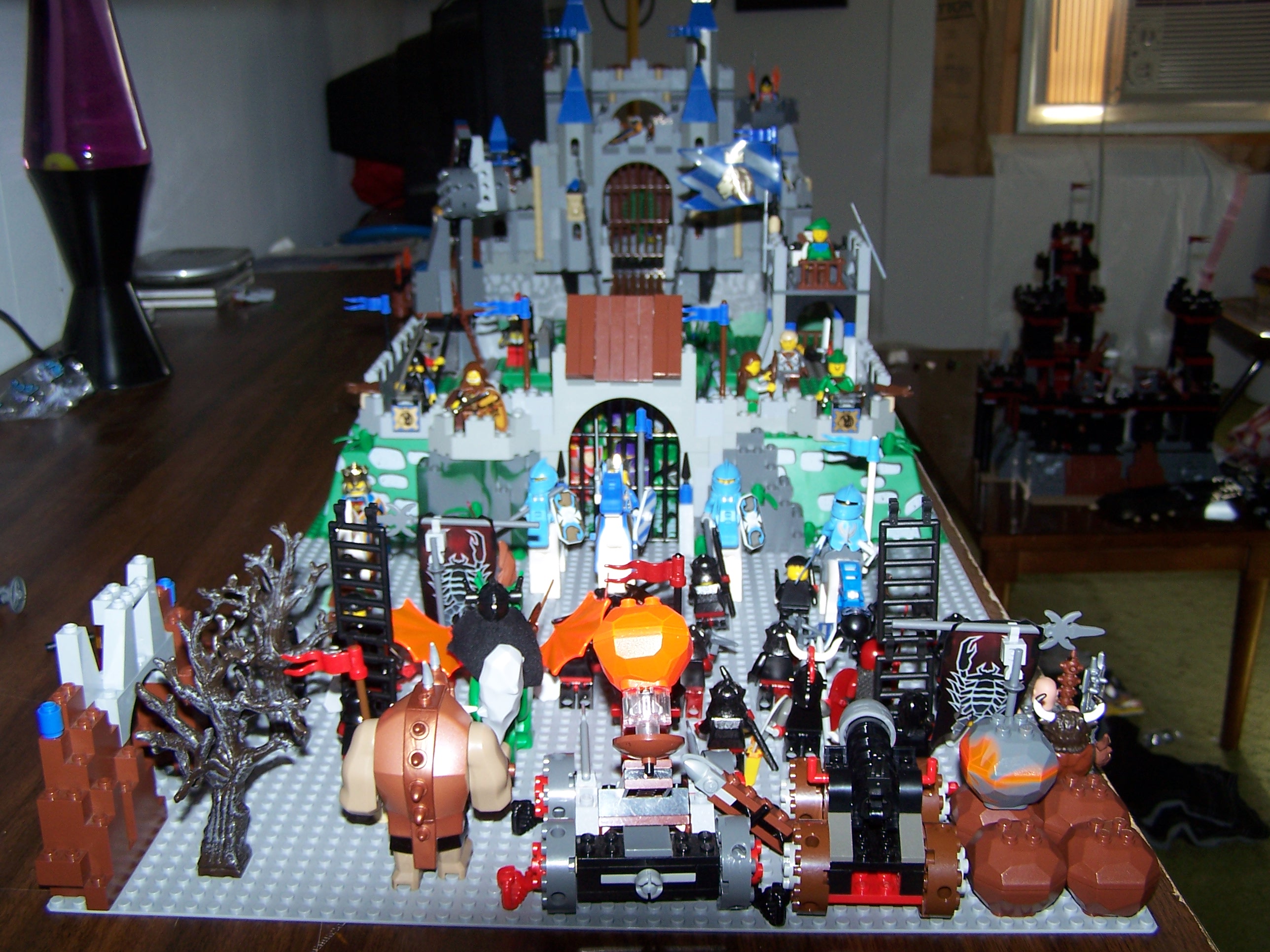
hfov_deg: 49.0
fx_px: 1394
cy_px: 476
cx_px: 635
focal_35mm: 38
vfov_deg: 37.7
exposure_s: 1/60
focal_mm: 6.3
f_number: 2.8
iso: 80
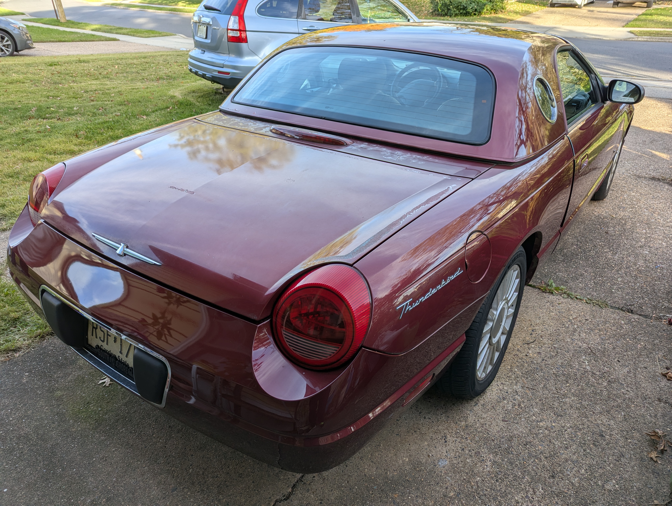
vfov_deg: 56.9
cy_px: 253
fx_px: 467
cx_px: 336
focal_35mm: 24
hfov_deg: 71.5
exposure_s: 1/314
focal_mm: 6.81
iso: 41
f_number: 1.85
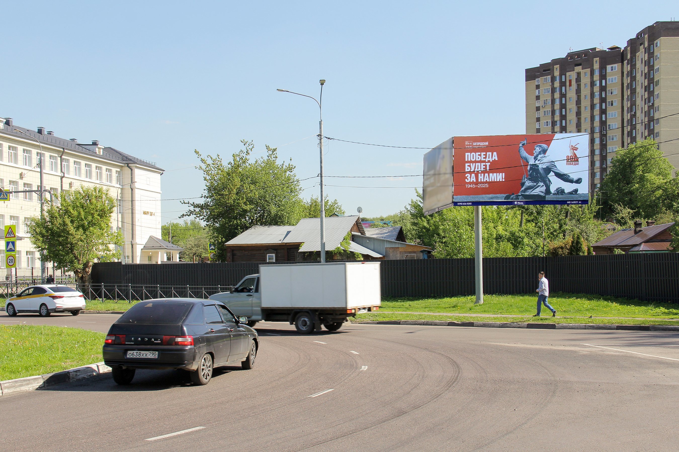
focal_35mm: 87
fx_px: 1641
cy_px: 226
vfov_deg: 15.7
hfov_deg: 23.4
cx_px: 340
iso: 100
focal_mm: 29
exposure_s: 1/200
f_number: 9
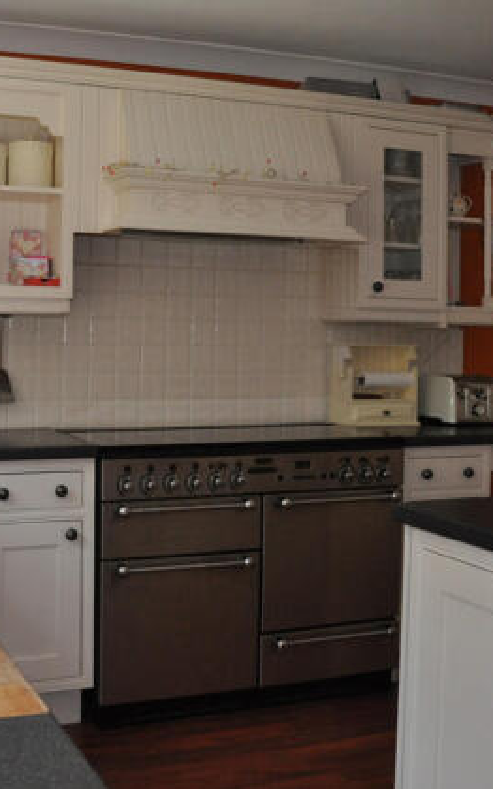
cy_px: 395
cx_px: 145
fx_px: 924
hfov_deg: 29.6
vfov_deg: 46.2
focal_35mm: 43
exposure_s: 1/200
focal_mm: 18
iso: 1250
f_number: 11
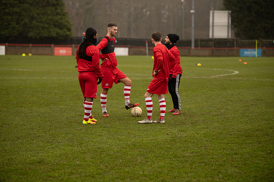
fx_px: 914
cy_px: 91
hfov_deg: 17.1
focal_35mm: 120
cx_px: 137
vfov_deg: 11.4
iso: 400
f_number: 3.2
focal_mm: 120
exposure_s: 1/250
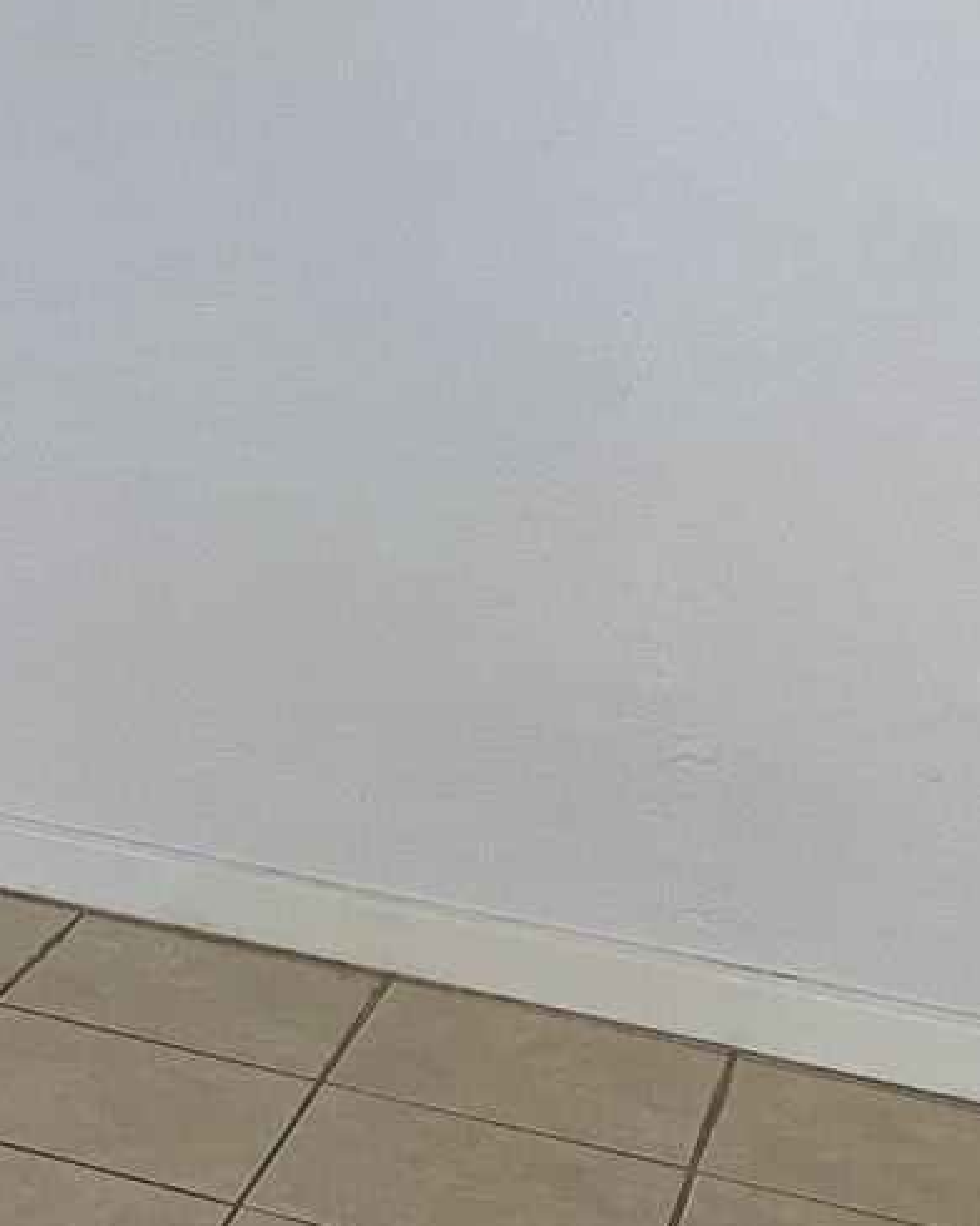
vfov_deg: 22.2
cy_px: 20
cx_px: -827
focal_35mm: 83
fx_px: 3010
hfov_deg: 15.6
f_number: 1.8
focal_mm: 4.25
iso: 50
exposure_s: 1/121
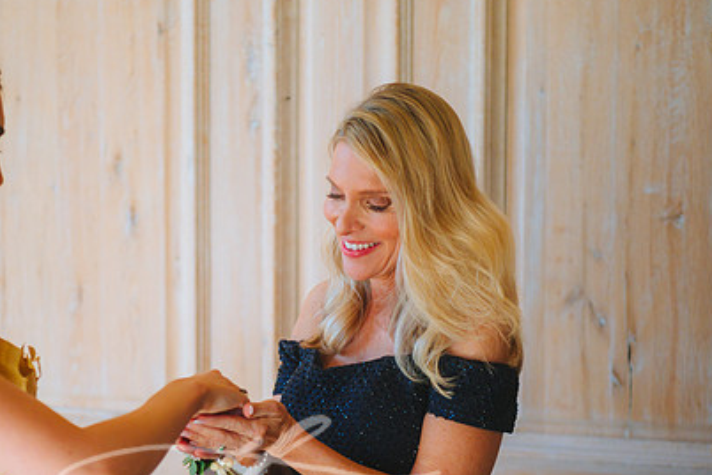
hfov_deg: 20.1
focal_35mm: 101
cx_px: 228
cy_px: 315
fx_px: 1997
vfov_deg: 13.5
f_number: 2.8
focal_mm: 70
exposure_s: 1/640
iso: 1250
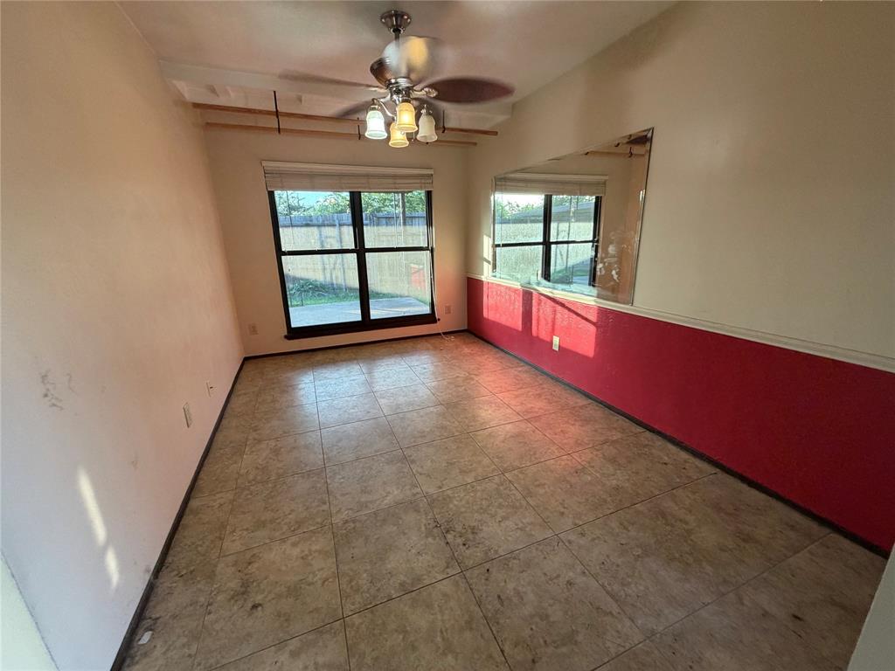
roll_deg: +0.9
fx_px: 362
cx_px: 448
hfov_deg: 102.1
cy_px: 336
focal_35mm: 14
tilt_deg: -15.5
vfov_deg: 85.7
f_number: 2.2
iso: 250
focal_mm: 2.22
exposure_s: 1/60
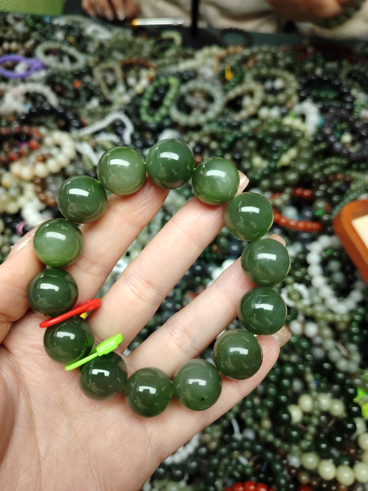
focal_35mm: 24
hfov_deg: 56.8
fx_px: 340
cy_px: 246
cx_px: 184
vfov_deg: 71.6
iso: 309
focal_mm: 5.25
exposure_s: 1/100
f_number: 1.75
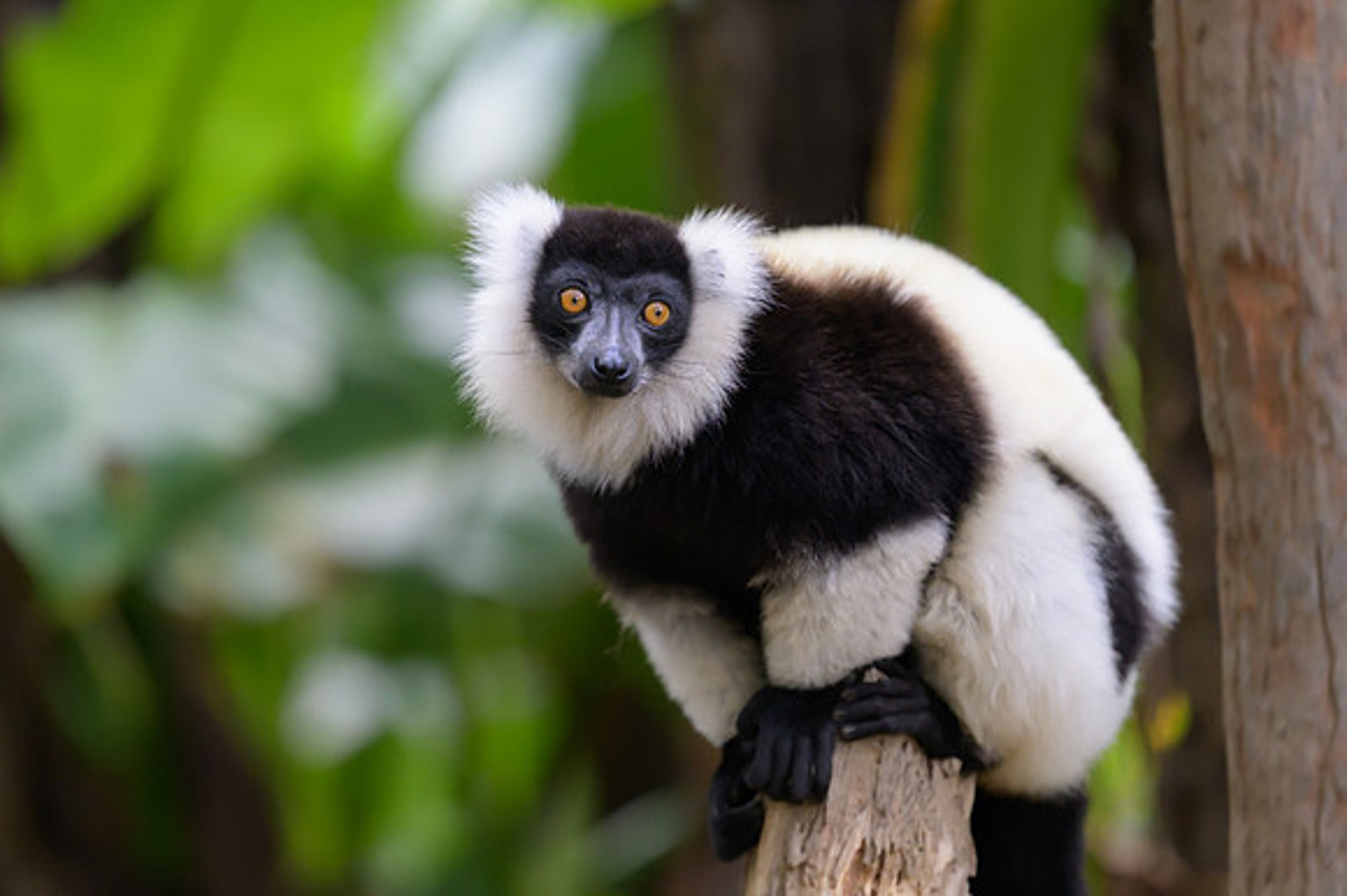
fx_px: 18334
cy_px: 347
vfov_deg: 2.8
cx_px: 521
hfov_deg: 4.2
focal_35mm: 490
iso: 2000
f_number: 2.8
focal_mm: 400
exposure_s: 1/1250
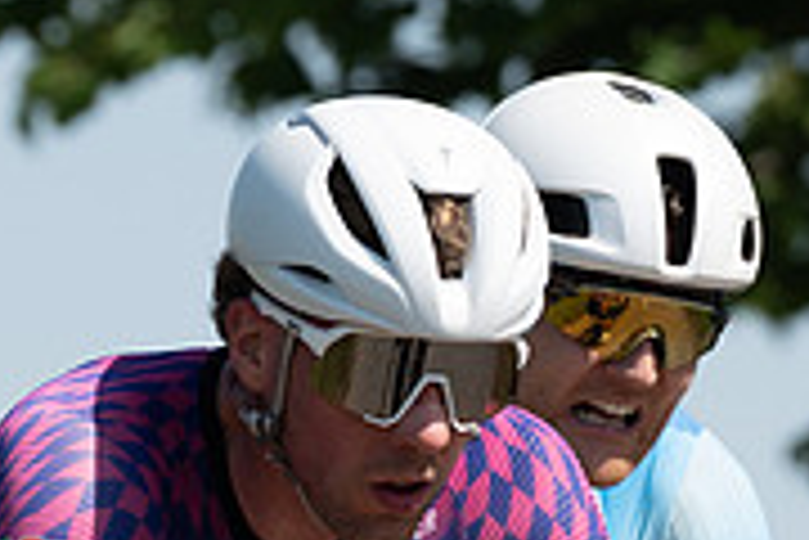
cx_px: 426
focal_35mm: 801
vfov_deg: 1.7
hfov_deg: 2.6
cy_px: 694
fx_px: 17999
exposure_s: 1/800
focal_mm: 141
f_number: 4.5
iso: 100
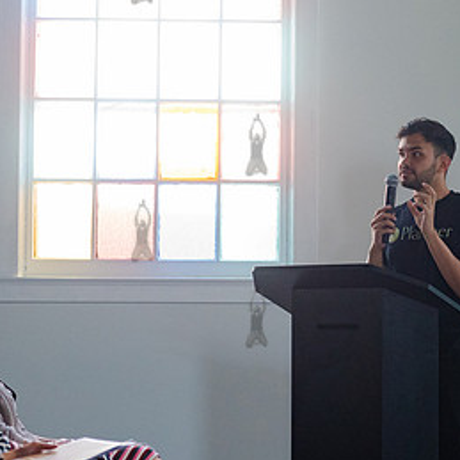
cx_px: 485
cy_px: 230
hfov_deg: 10.5
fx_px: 2466
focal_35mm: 164
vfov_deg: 10.7
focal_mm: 86
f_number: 4
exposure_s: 1/320
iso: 4000
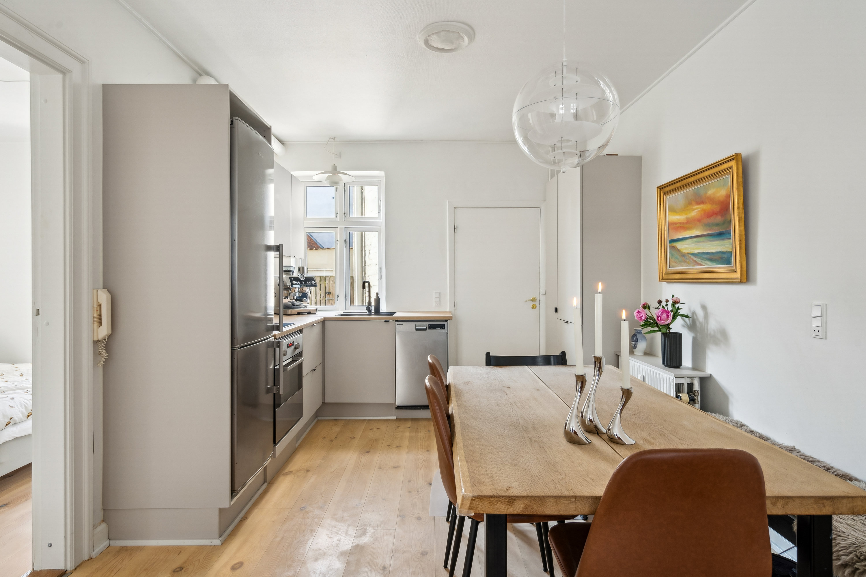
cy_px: 288
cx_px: 433
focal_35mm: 19
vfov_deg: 64.6
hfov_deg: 86.9
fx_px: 457
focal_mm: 19
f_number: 8
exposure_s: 1/30
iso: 800
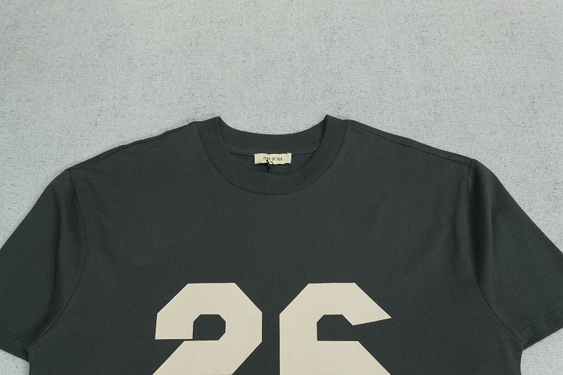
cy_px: 188
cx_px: 282
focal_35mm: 39
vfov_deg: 34.2
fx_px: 610
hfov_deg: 49.6
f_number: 8
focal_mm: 26
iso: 1000
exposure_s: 1/160
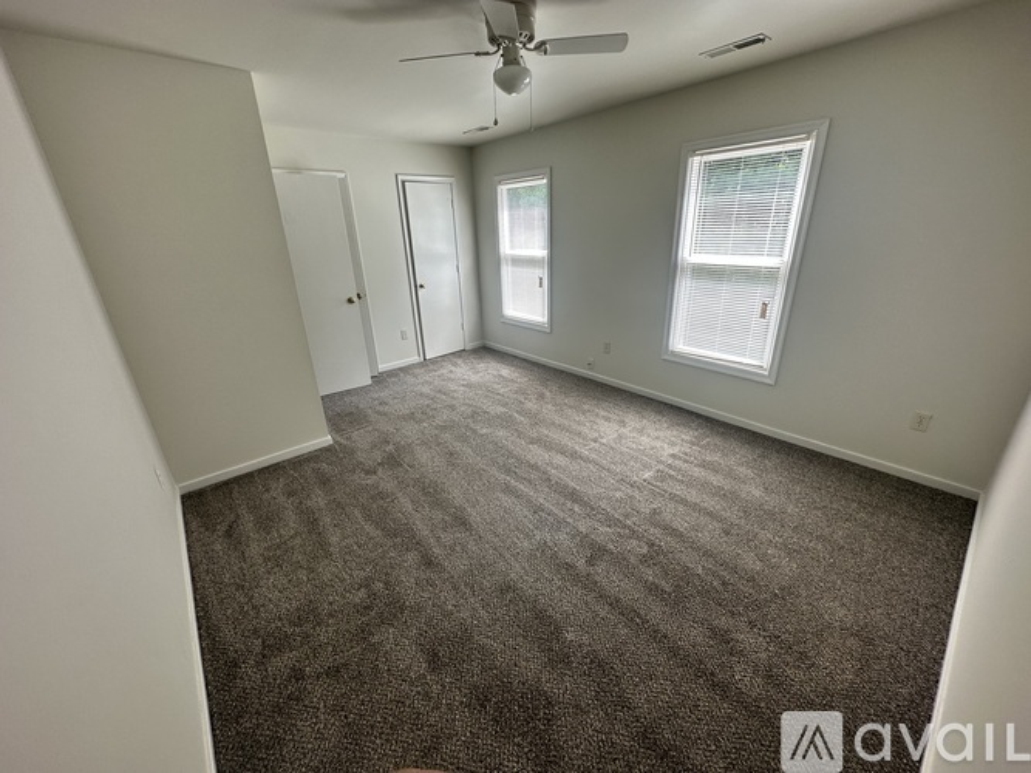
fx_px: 417
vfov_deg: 85.7
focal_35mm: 14
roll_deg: +1.7
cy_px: 386
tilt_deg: -21.7
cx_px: 516
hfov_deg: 102.1
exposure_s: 1/99
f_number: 2.2
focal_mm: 2.22
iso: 50
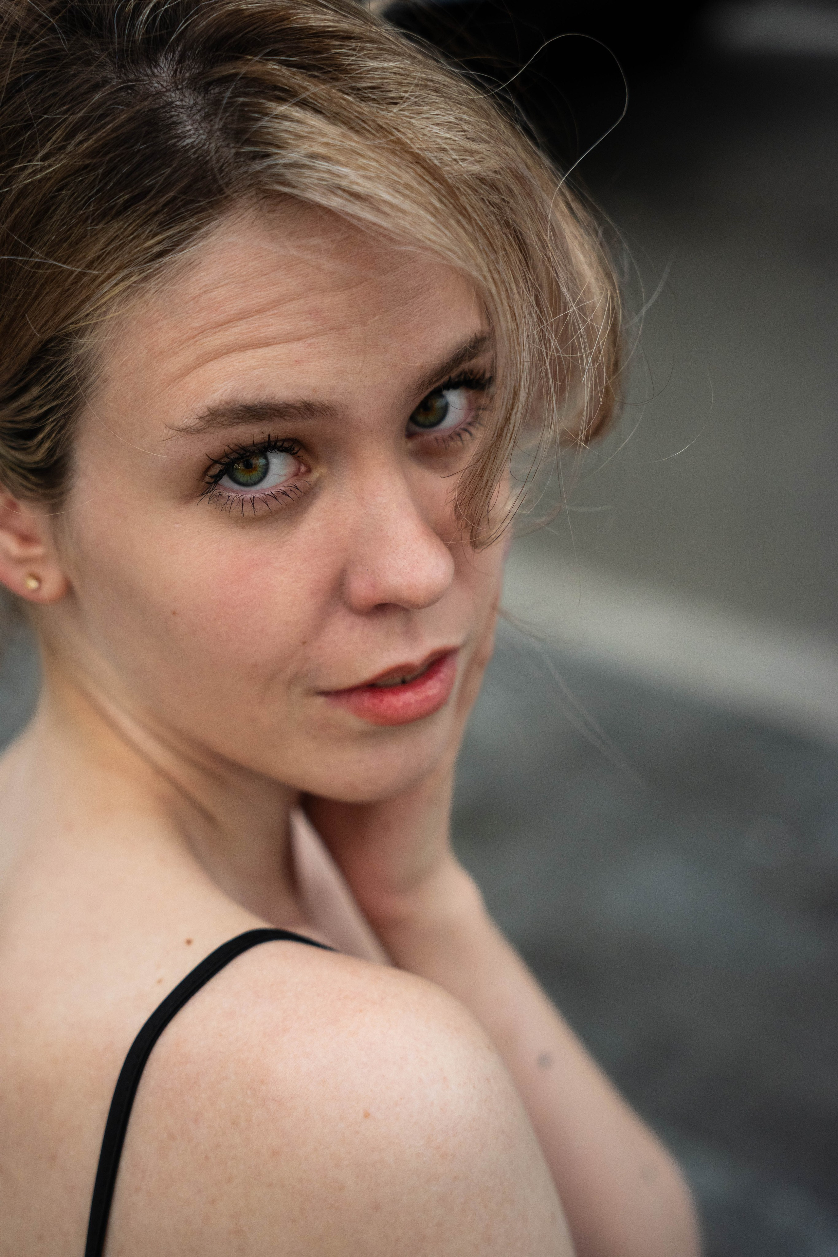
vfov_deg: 32.0
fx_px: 2189
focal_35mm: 63
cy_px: 628
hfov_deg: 21.7
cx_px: 419
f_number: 3.5
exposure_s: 1/800
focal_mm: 62.7
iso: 1600
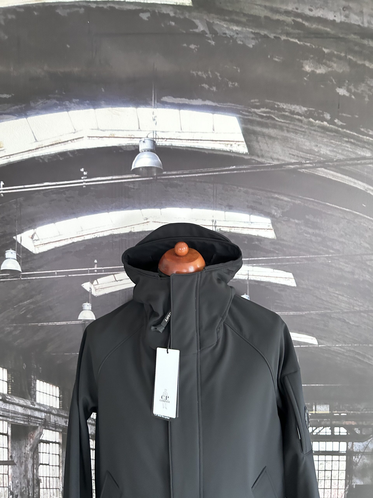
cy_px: 249
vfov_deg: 67.3
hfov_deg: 53.1
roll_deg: -1.4
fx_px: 374
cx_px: 186
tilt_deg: -8.4
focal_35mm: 26
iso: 400
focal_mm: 5.7
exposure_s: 1/33
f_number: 1.5
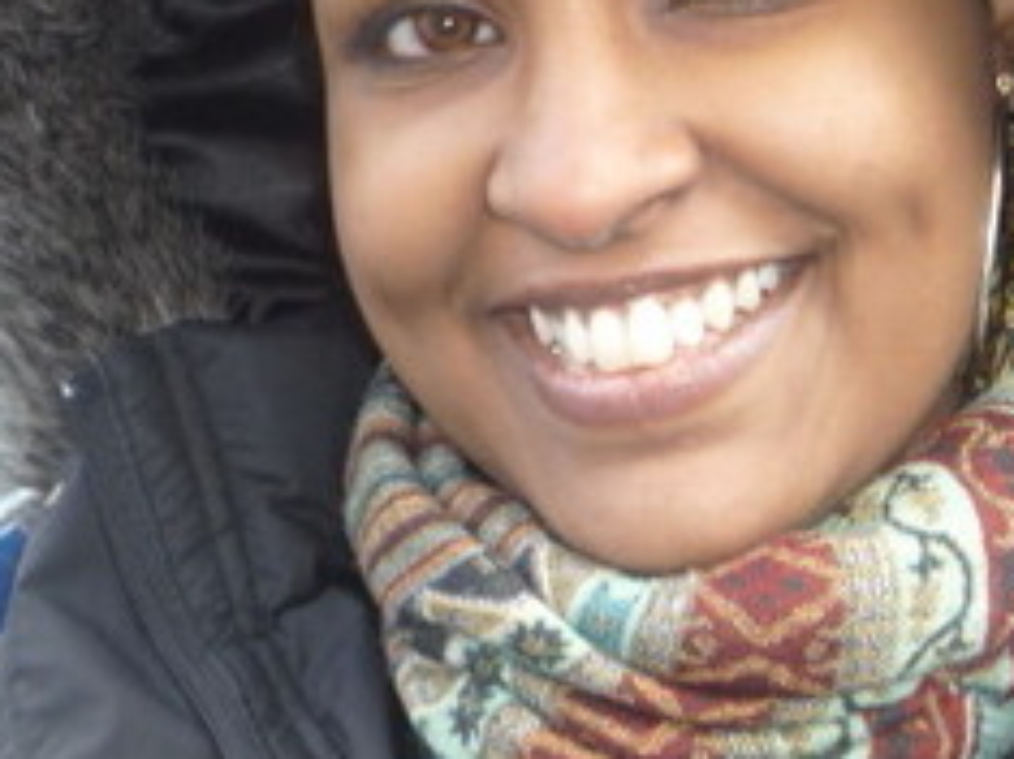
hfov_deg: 28.1
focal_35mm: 68
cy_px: -91
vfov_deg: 20.5
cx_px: 779
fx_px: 1991
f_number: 3.3
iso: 100
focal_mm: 5.2
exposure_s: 1/30
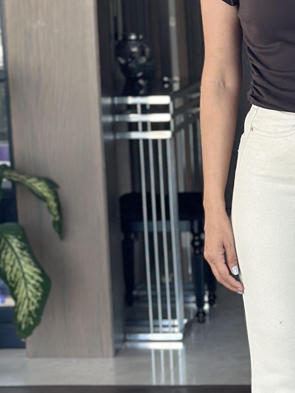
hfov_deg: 9.8
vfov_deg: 13.3
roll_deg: +0.6
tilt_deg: -16.0
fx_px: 1693
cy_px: 182
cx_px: 332
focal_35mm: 149
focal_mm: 6.86
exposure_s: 1/102
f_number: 1.78
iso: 125
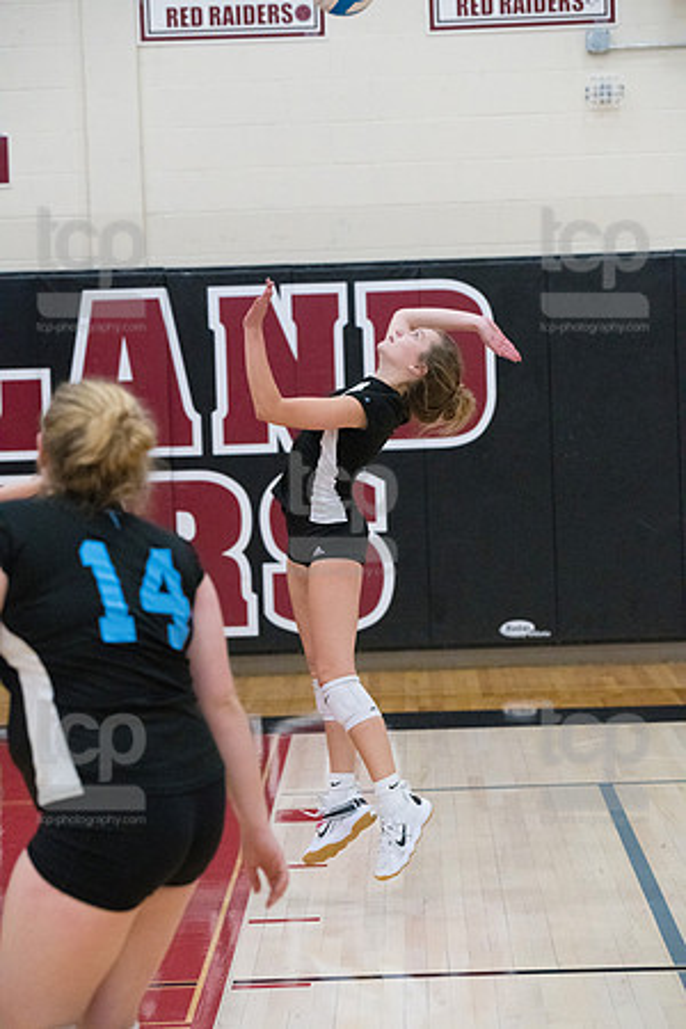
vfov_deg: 17.1
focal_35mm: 120
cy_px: 514
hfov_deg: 11.4
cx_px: 343
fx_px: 3430
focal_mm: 120
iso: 6400
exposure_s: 1/1000
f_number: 4.5
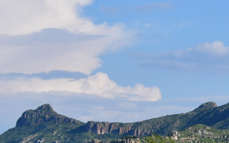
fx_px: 1648
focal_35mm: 264
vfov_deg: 5.0
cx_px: 298
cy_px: 174
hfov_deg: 7.9
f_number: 13
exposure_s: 1/1250
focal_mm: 55
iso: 800
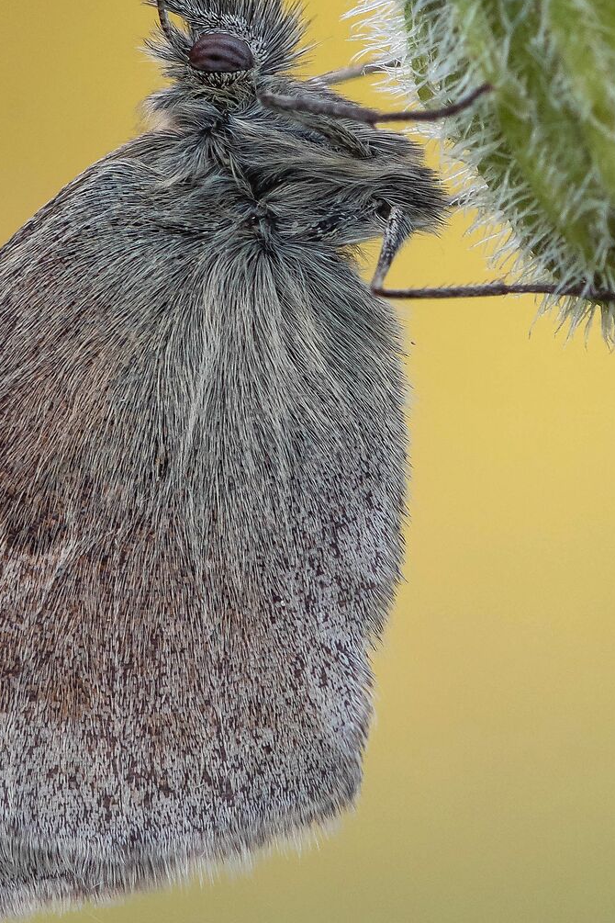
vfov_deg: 5.5
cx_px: 361
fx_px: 9639
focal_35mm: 376
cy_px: 203
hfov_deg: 3.7
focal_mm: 105
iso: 640
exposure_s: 1/125
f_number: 13
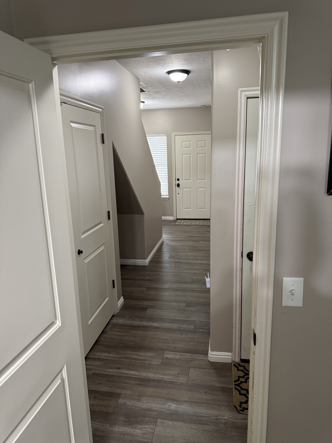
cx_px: 166
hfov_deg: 56.8
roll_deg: +2.0
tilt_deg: -12.9
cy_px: 222
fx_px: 307
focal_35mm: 24
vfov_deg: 71.6
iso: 250
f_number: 1.78
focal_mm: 6.76
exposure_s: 1/60
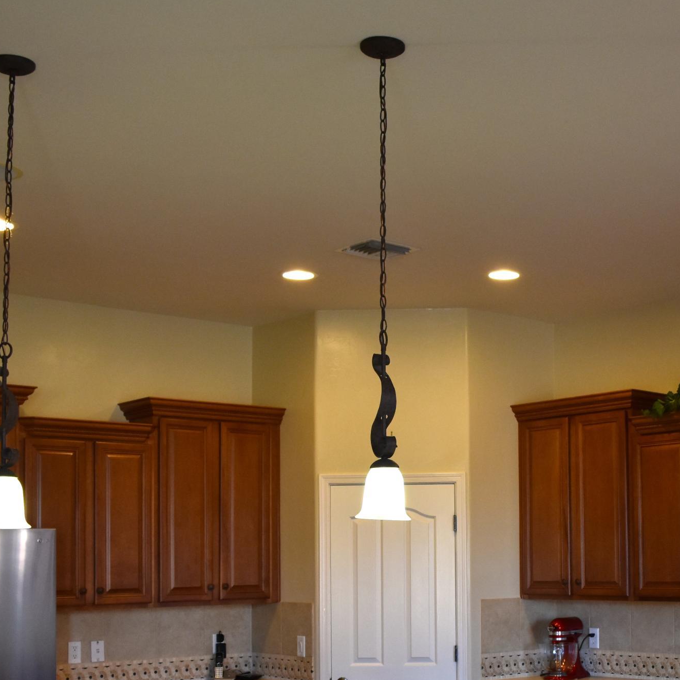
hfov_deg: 32.1
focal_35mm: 52
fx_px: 1156
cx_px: 517
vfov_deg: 32.2
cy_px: 502
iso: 800
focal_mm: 18
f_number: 5
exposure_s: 1/100
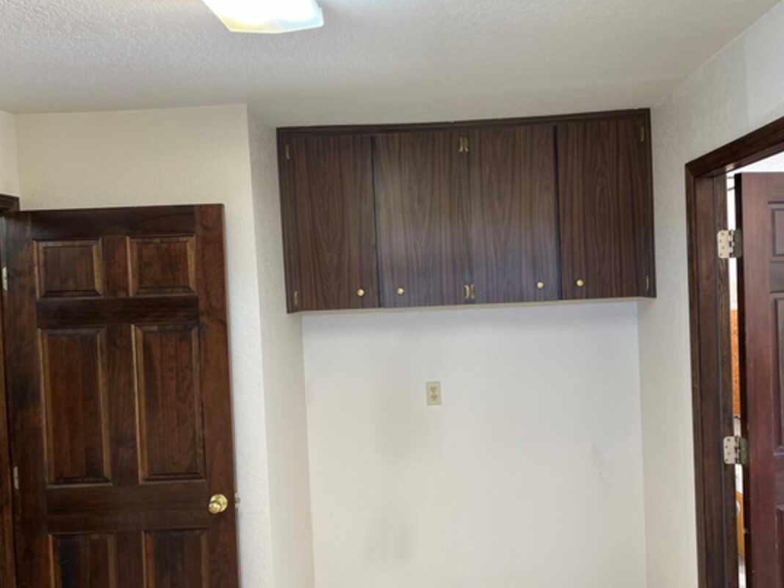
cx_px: 422
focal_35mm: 31
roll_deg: +3.1
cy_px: 296
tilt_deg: -2.4
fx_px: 702
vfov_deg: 45.4
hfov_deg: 58.3
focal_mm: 5.7
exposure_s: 1/60
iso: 80
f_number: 1.5
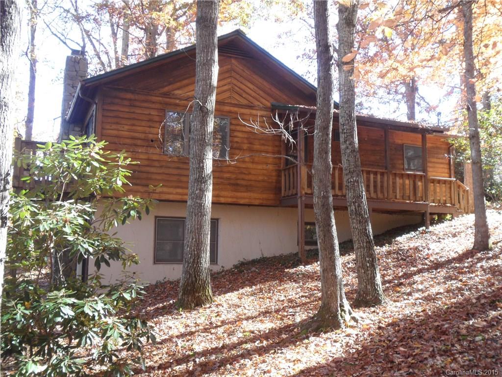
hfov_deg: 50.1
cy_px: 188
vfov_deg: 38.7
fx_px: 537
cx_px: 251
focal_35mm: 37
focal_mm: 6.6
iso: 200
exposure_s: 1/45
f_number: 4
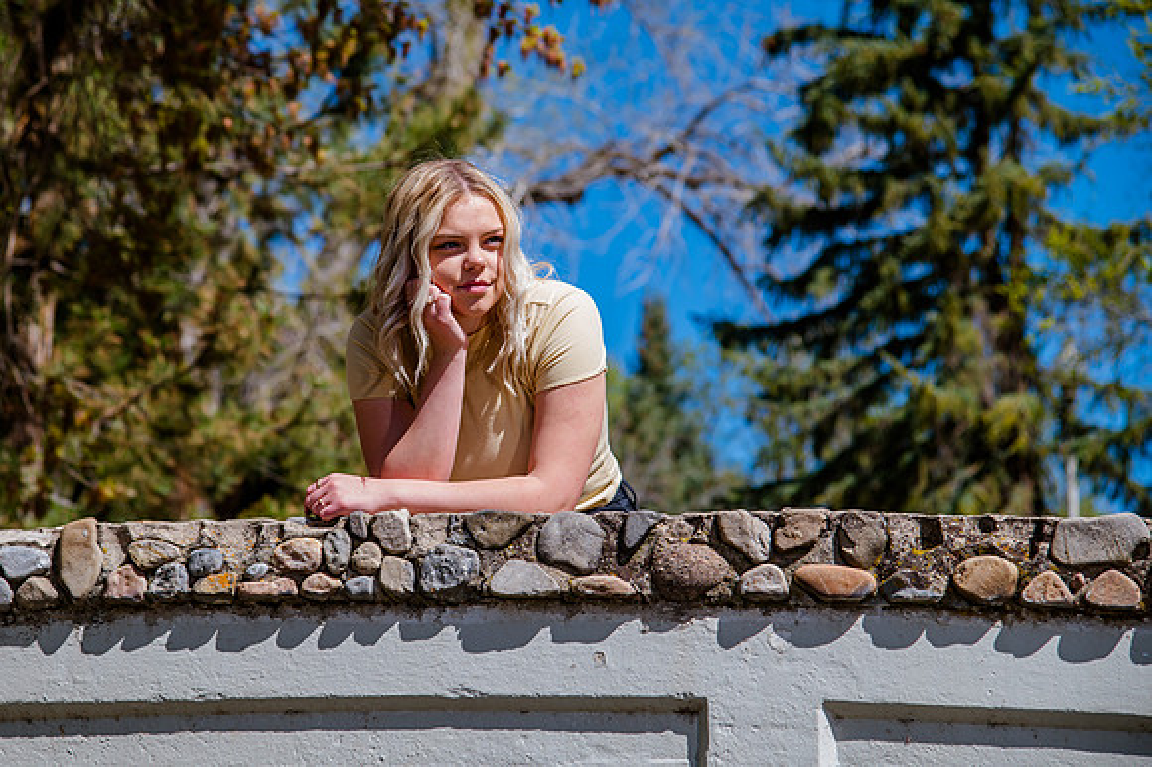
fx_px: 3317
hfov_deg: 19.7
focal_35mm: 104
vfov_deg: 13.2
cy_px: 365
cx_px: 457
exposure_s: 1/400
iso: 125
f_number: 5
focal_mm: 86
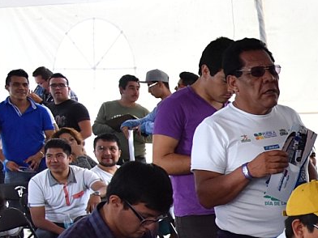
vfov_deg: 14.1
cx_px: 564
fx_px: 937
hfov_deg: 16.3
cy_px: 286
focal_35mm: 102
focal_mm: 26
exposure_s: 1/200
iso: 2000
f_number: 2.8
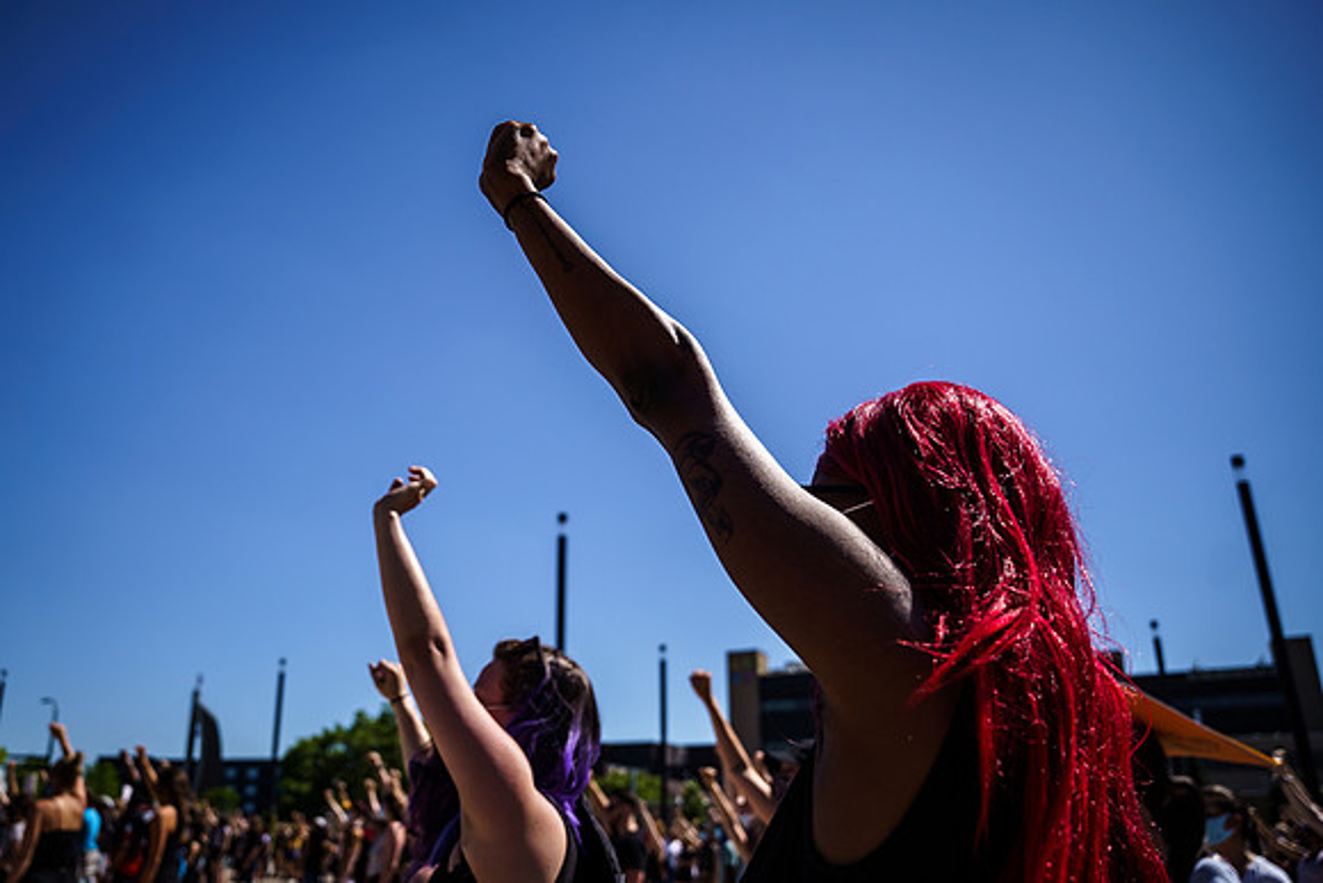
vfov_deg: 44.5
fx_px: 1079
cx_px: 541
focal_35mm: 29
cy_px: 438
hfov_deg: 62.6
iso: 200
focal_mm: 24
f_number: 2.8
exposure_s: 1/6400
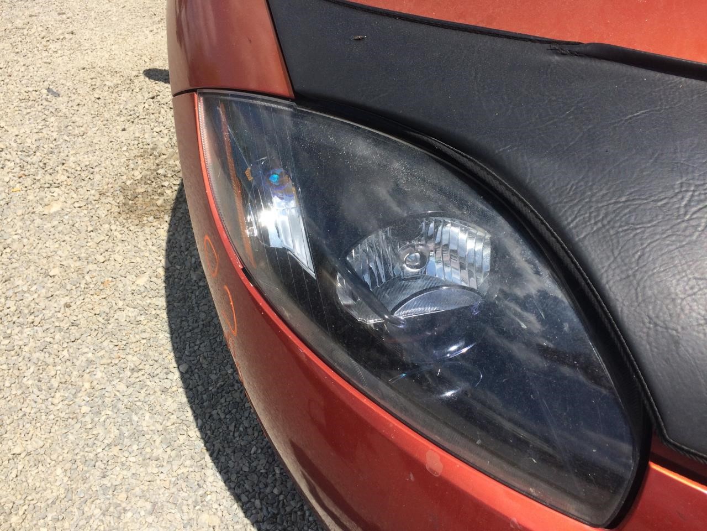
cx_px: 354
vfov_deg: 48.2
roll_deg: +2.1
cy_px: 266
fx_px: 592
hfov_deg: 61.7
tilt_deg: -39.5
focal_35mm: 29
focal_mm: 4.15
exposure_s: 1/2415
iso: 32
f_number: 2.2
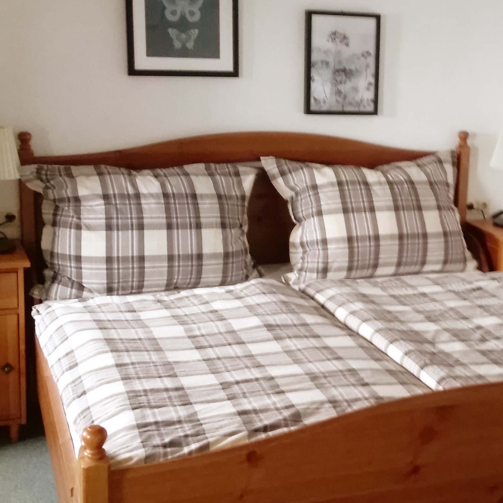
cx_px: 383
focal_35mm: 60
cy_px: 254
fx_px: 986
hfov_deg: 28.2
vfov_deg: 28.6
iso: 466
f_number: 2
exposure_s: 1/30
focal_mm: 3.54
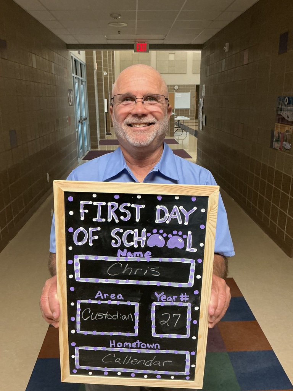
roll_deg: +0.8
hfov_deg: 48.2
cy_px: 196
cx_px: 146
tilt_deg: -17.0
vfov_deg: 61.7
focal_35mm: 29
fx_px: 327
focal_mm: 3
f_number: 1.8
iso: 200
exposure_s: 1/60
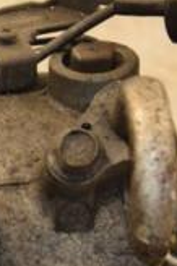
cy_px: 292
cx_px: -172
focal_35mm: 385
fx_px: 2845
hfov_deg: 3.5
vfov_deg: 5.3
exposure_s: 1/100
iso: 800
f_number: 5.3
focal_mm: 70
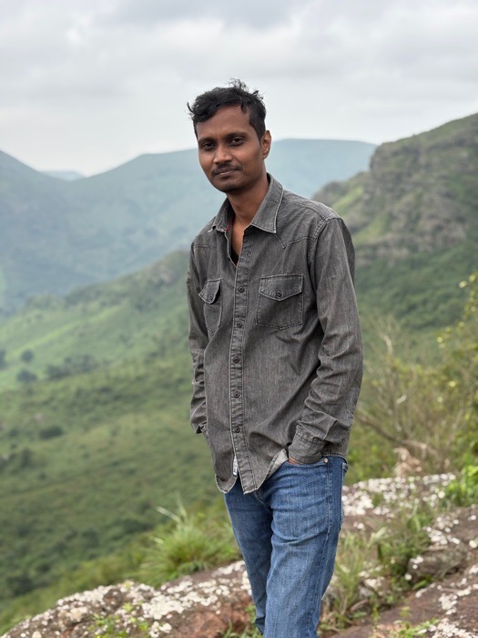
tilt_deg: -8.8
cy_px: 319
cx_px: 239
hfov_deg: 28.0
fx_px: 957
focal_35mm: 52
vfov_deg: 36.8
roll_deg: +1.5
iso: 50
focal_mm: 5.96
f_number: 1.6
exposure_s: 1/544
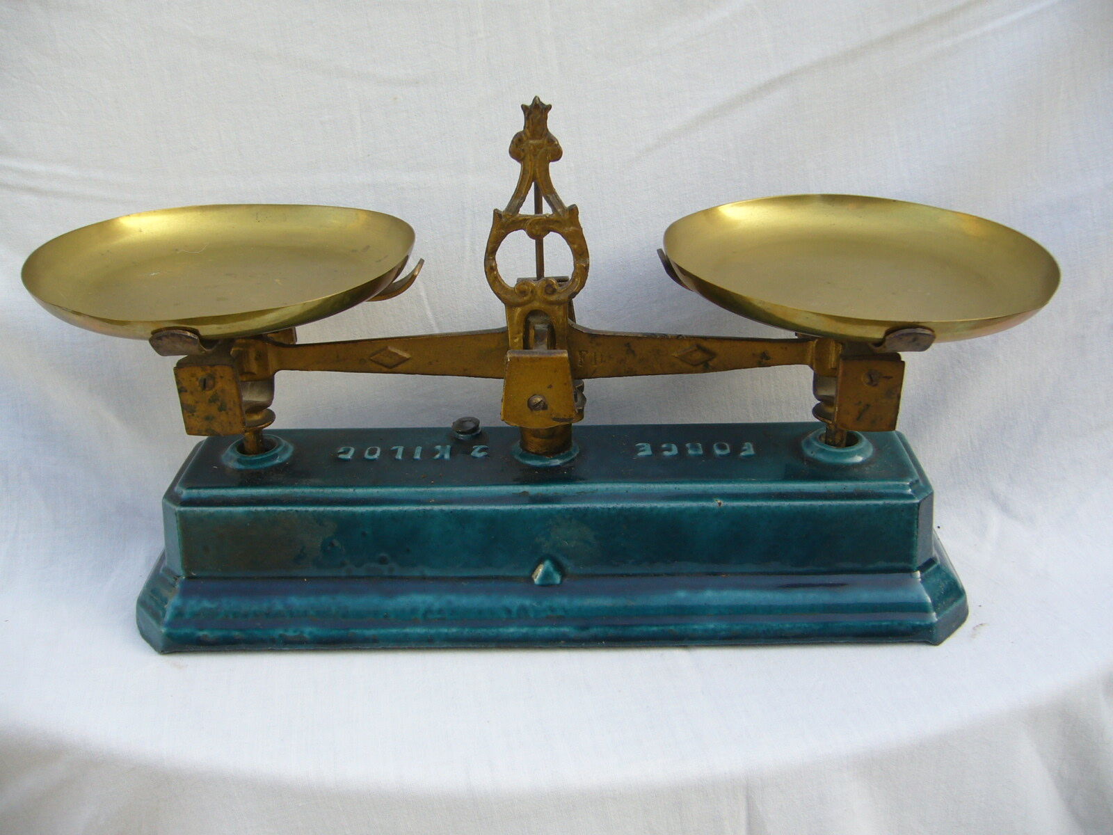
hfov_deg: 52.6
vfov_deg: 40.7
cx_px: 556
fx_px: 1125
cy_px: 418
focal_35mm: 35
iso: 80
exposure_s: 1/160
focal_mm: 5.8
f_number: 2.8
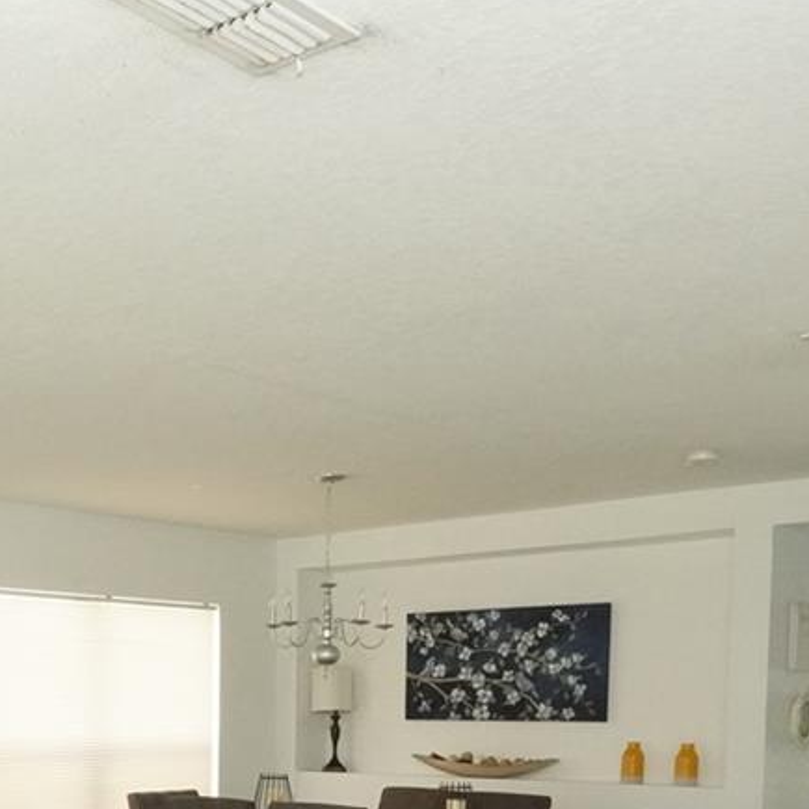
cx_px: 113
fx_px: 1363
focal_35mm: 52
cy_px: 850
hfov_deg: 31.8
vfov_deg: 30.2
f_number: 16
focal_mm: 11
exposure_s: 1/60
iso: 3200
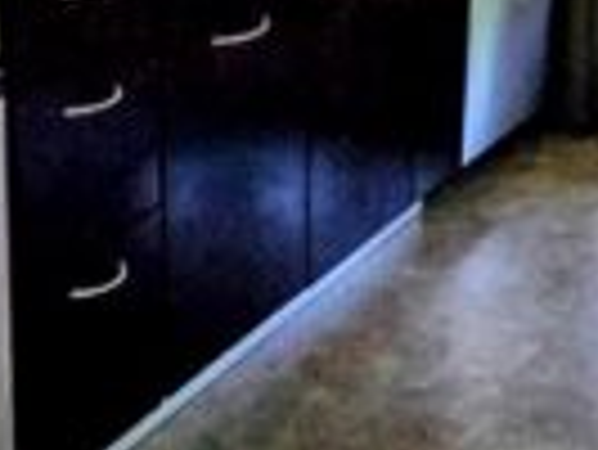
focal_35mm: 78
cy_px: -70
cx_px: 607
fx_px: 1349
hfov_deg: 23.8
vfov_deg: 18.1
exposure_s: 1/359
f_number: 2.2
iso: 640
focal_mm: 2.2
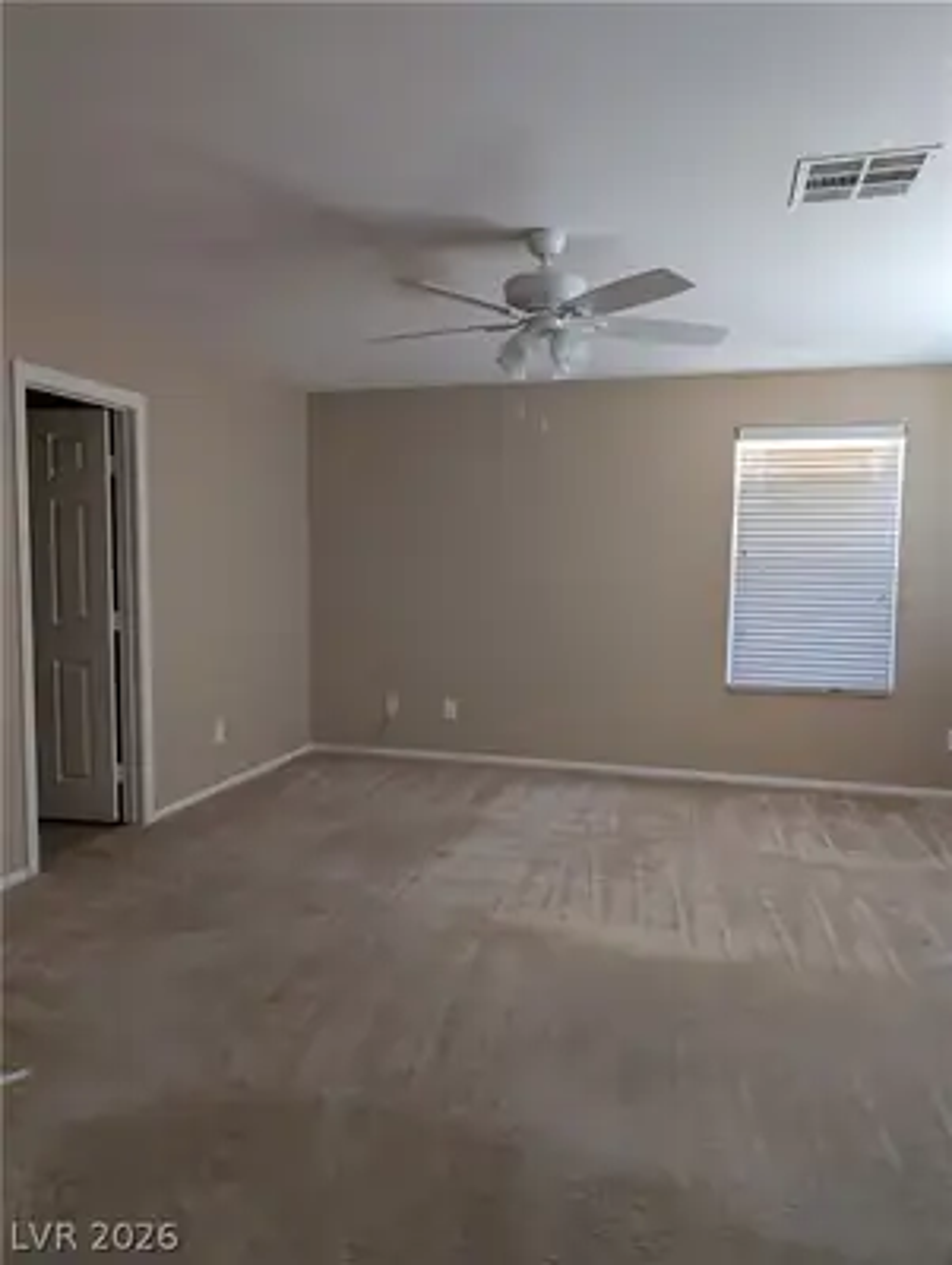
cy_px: 632
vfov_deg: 71.5
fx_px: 878
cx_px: 476
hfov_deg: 56.9
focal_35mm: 24
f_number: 1.68
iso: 457
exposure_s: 1/120
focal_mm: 6.9
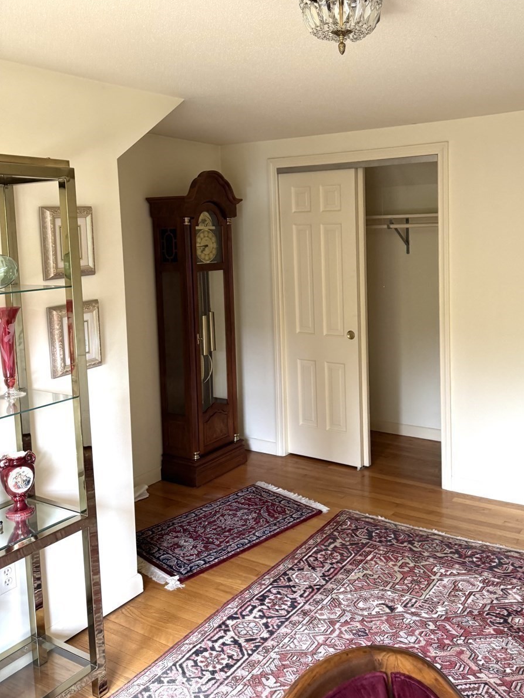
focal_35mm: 31
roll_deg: +3.6
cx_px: 338
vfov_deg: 57.9
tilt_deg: -4.1
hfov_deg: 44.9
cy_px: 282
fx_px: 626
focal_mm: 6.76
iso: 200
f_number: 1.78
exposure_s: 1/121
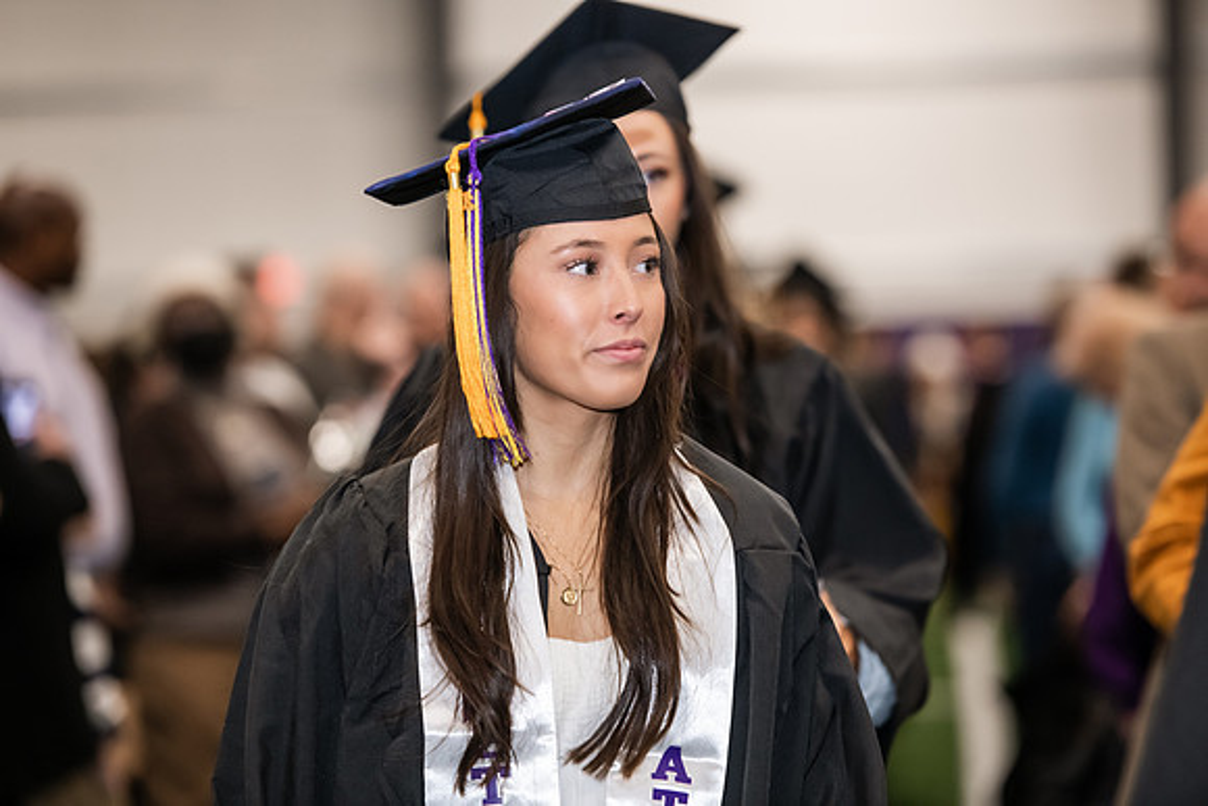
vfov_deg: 8.6
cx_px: 604
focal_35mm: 160
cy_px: 403
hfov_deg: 12.8
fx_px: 5370
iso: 2000
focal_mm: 160
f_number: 3.2
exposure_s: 1/200
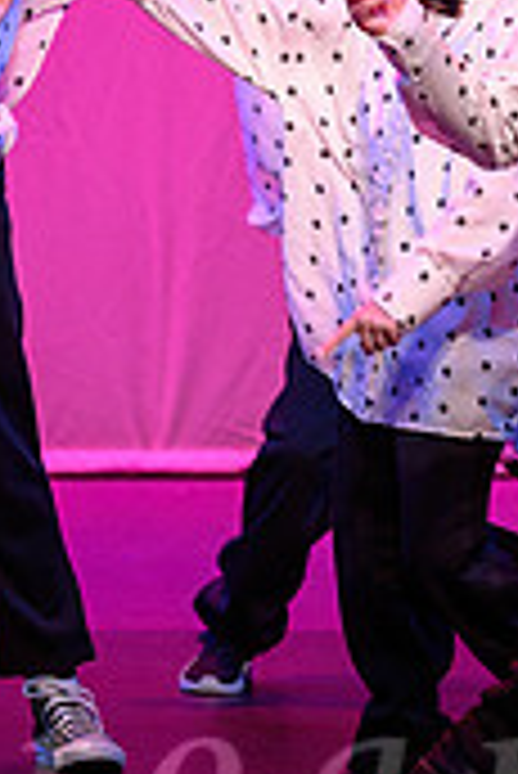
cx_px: 401
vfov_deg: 3.3
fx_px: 13526
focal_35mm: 628
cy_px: 167
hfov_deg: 2.2
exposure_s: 1/400
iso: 1250
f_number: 2.8
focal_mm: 155
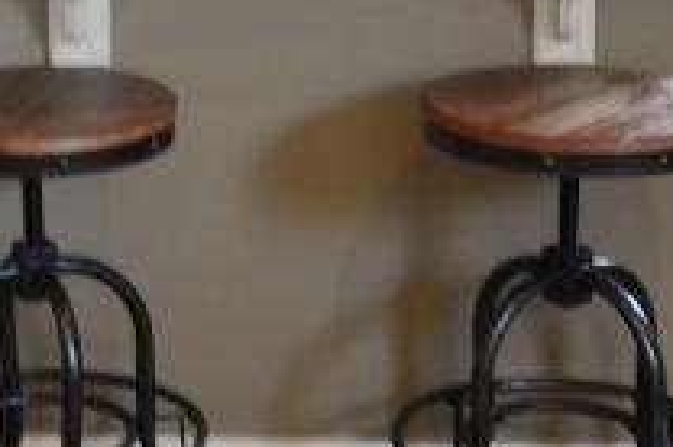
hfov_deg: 15.2
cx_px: -6
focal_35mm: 133
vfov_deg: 9.9
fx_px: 2481
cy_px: -259
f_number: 3.8
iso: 100
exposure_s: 1/8
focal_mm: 23
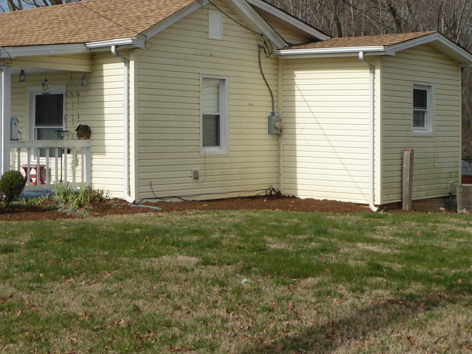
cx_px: 192
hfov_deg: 31.1
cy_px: 114
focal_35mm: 62
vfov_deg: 23.5
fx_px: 845
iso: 100
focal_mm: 6.3
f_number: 3.7
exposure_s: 1/1600
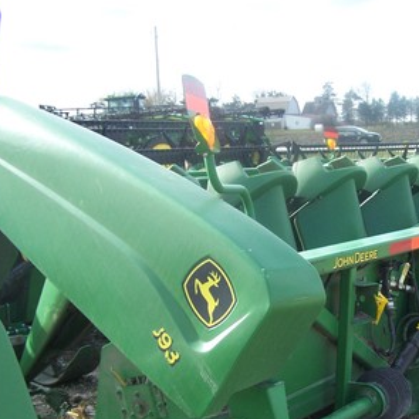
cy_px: 285
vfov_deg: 27.5
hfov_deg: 27.2
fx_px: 849
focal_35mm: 62
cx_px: 331
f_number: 2.8
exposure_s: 1/500
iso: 80
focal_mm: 6.3
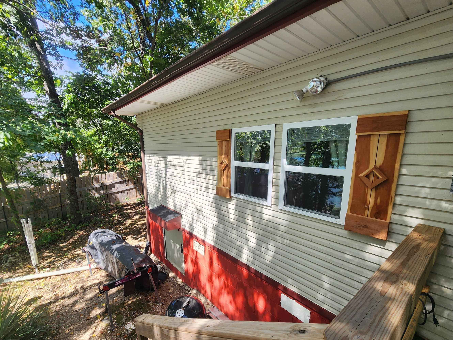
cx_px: 213
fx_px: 196
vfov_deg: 81.2
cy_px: 195
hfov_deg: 98.0
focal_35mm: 15
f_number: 2.2
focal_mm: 2.2
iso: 50
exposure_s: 1/247
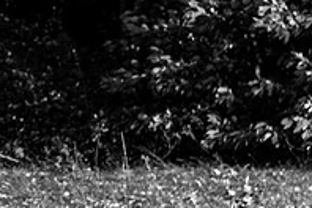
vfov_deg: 7.1
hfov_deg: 10.4
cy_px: 133
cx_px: -106
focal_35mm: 193
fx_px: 1673
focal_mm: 66
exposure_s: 1/2500
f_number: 3.5
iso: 200
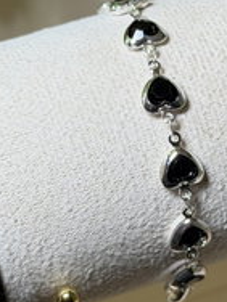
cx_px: 153
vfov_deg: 14.5
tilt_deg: -44.9
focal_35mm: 136
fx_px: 1189
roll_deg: +5.9
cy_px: 131
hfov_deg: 10.9
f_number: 1.78
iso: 64
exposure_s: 1/100
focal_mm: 6.76
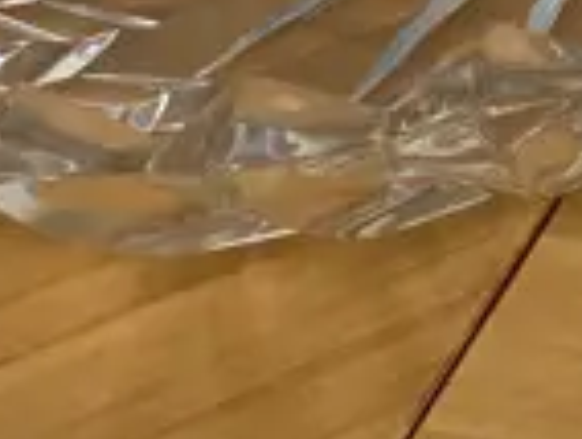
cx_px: 1447
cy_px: 94
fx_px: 3149
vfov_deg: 8.0
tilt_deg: -43.1
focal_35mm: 187
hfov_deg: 9.3
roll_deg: -0.1
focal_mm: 4.25
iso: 64
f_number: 1.8
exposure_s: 1/50
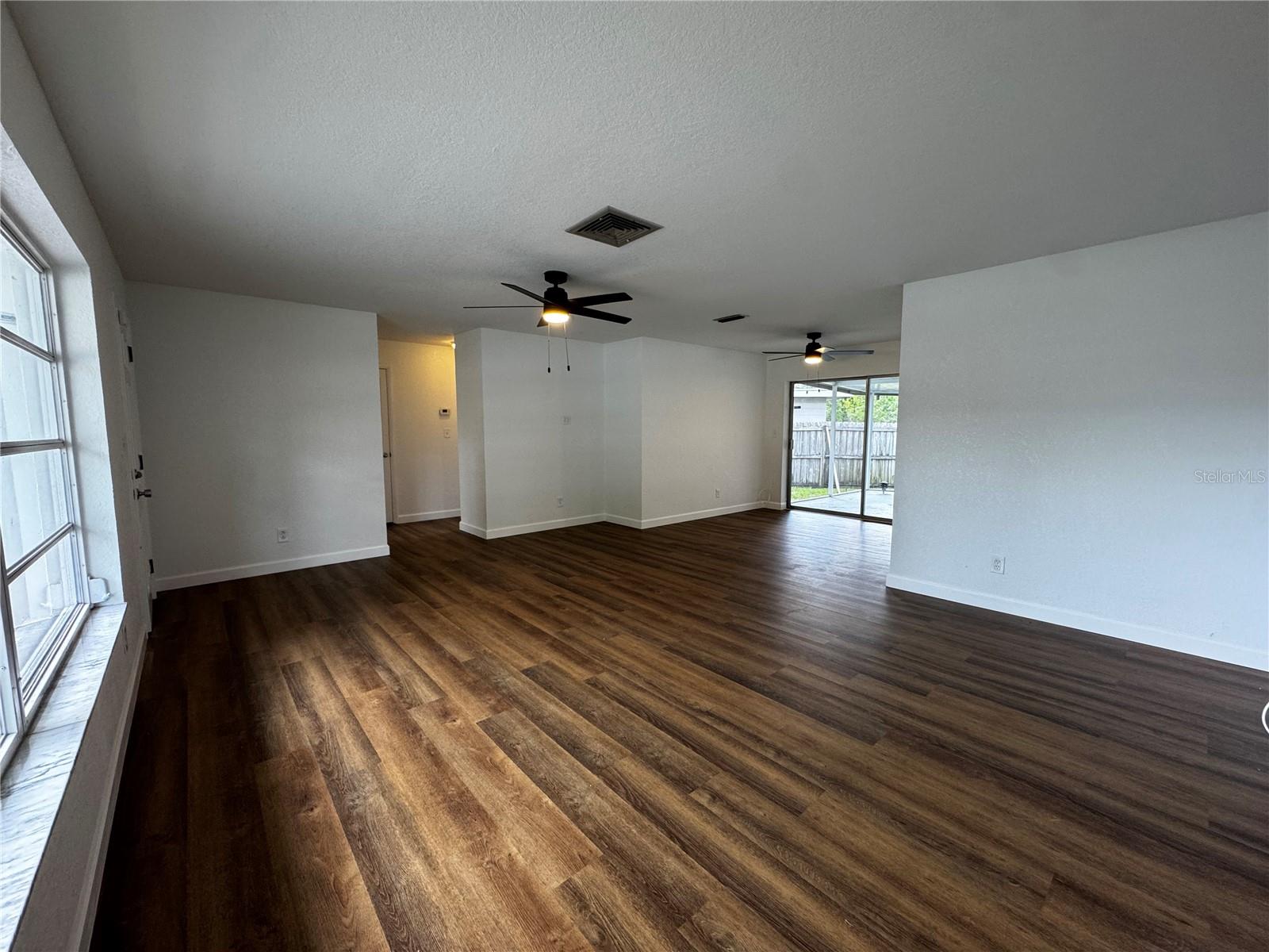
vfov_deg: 85.7
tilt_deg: -6.3
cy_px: 476
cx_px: 634
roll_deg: -0.6
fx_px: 513
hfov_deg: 102.1
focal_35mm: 14
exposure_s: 1/120
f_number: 2.2
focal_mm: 2.22
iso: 160
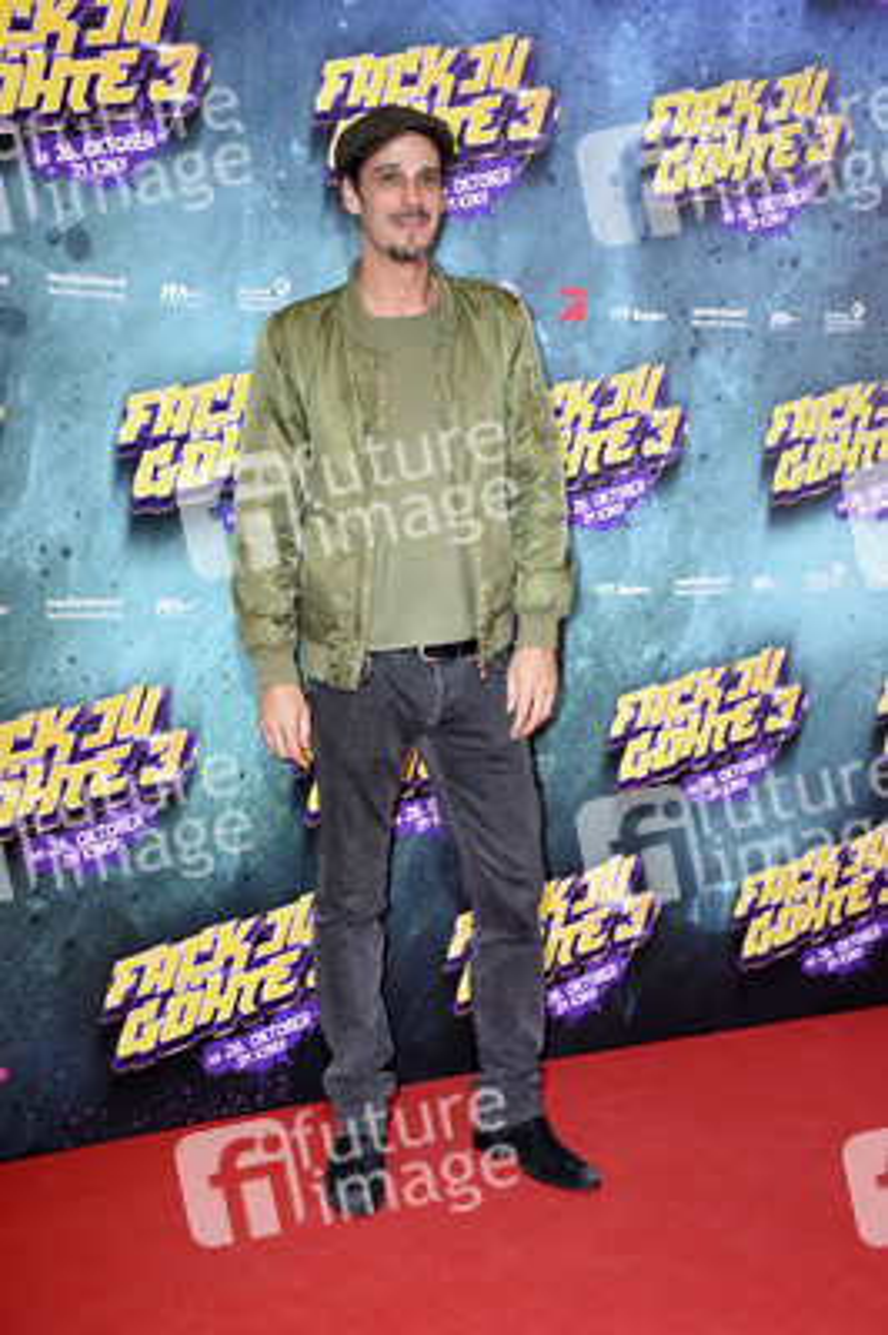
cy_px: 668
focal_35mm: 63
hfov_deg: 21.5
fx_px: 2335
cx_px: 444
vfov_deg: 31.9
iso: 1600
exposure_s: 1/160
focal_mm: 42
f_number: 4.5
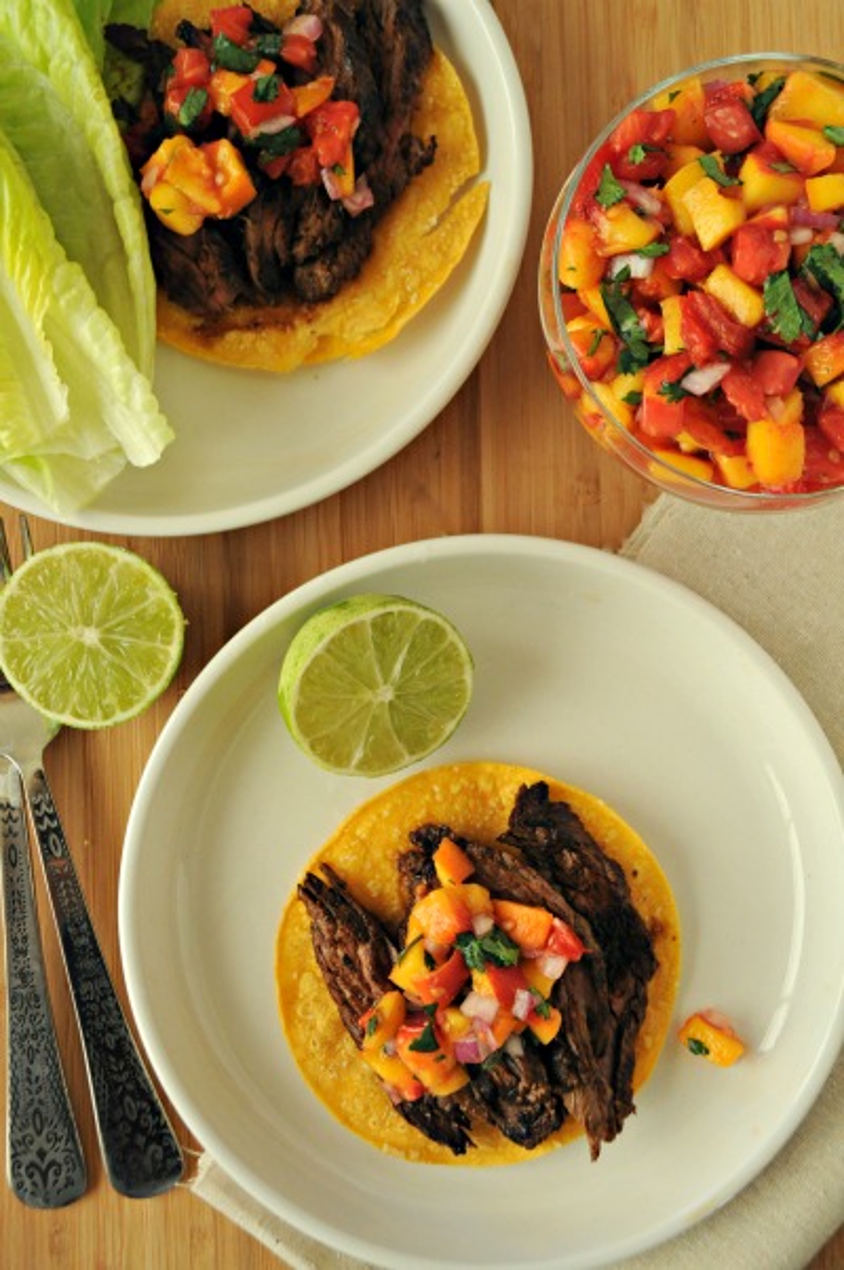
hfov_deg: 34.1
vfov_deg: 49.6
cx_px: 422
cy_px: 635
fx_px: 1375
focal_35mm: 39
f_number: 6.3
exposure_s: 1/160
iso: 1000
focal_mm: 26
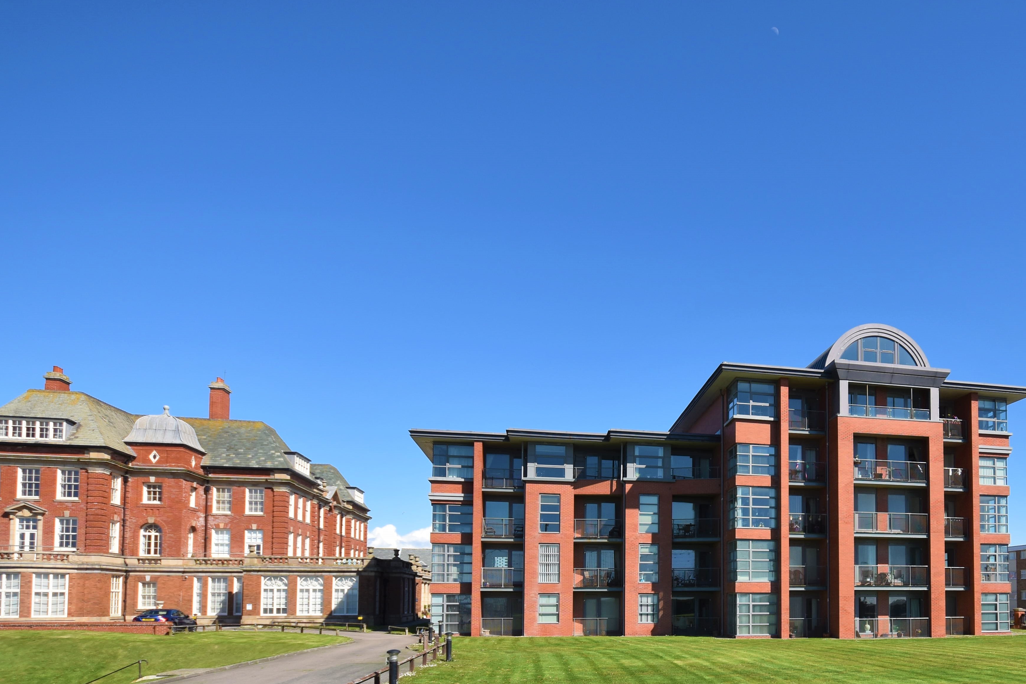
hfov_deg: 65.6
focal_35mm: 26
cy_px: 562
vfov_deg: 46.5
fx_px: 741
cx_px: 755
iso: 100
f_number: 5.6
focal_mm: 10
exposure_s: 1/640
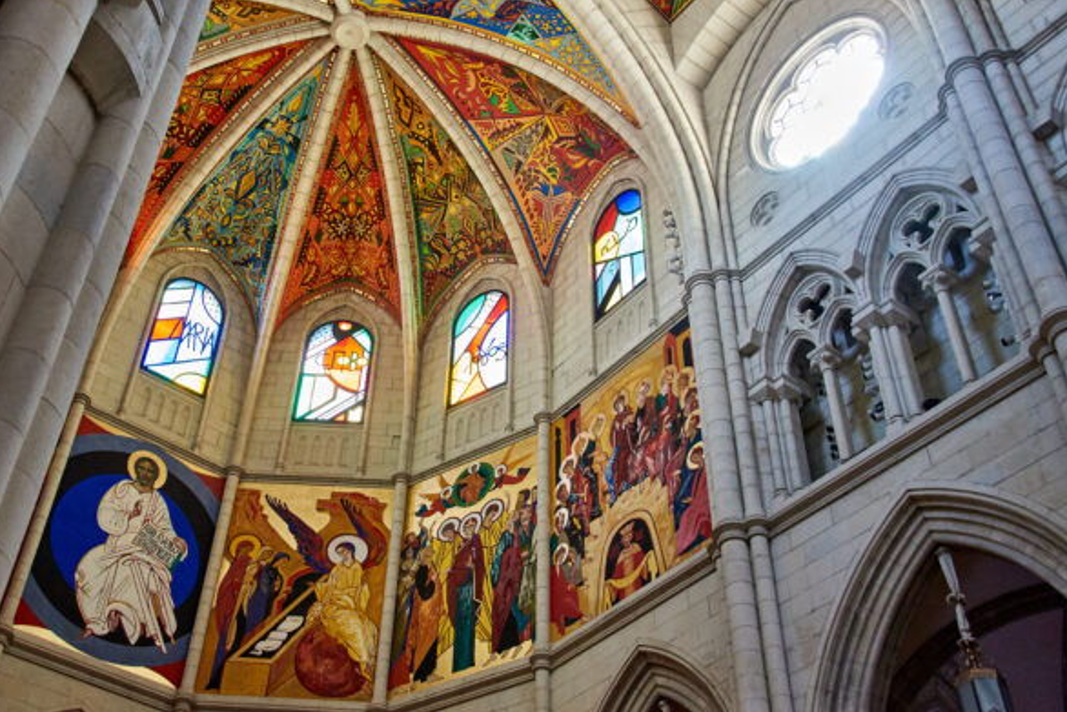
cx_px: 441
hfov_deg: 45.2
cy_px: 321
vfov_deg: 31.2
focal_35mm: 43
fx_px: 1275
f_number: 5.6
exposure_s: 1/100
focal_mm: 36
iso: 5000
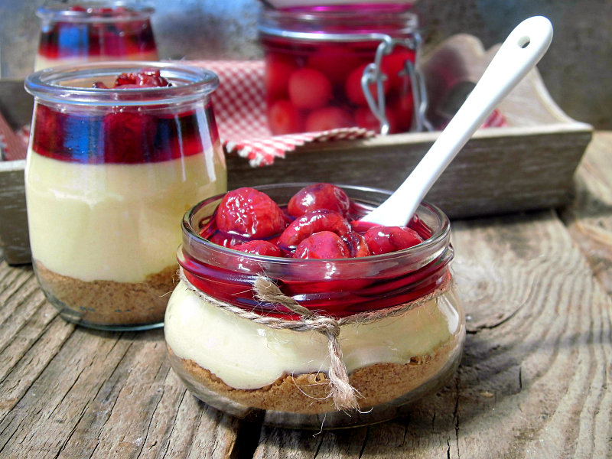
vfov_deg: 30.9
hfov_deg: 40.4
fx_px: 831
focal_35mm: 47
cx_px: 306
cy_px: 230
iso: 100
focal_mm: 8.3
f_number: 3.4
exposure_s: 1/320
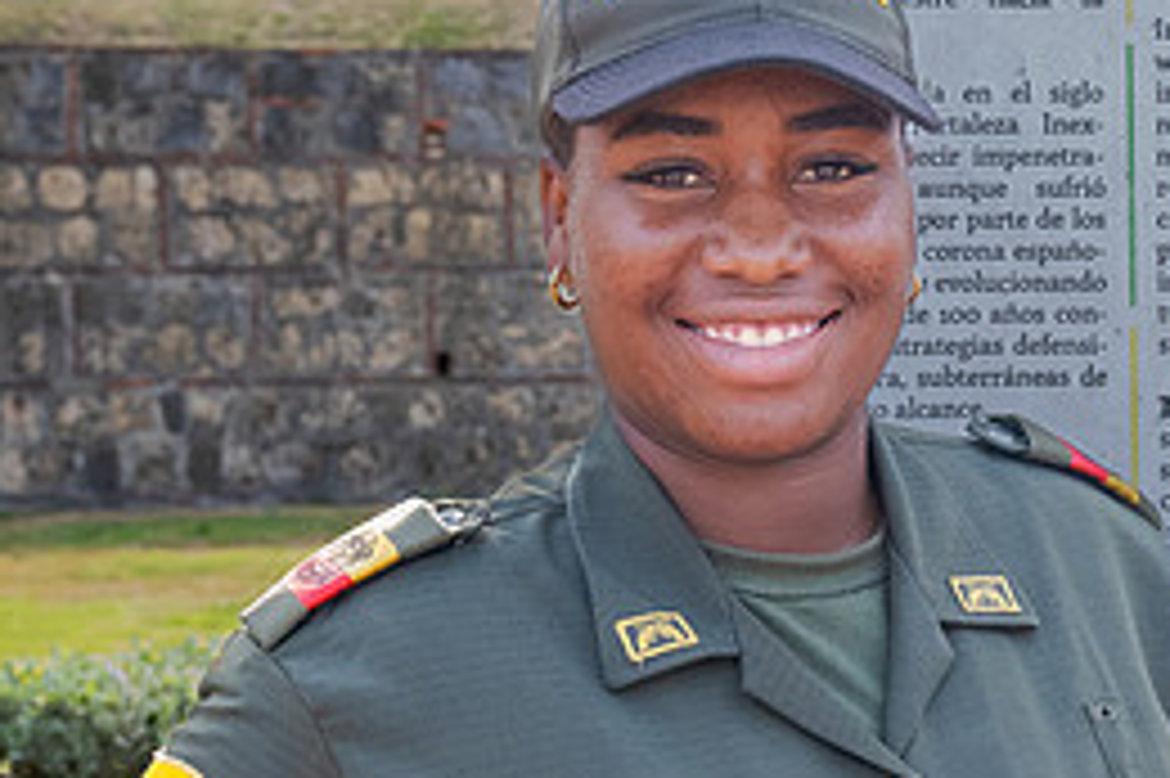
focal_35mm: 122
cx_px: 1365
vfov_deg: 11.2
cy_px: 682
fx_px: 3962
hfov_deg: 16.2
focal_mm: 44
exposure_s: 1/250
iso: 2200
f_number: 8
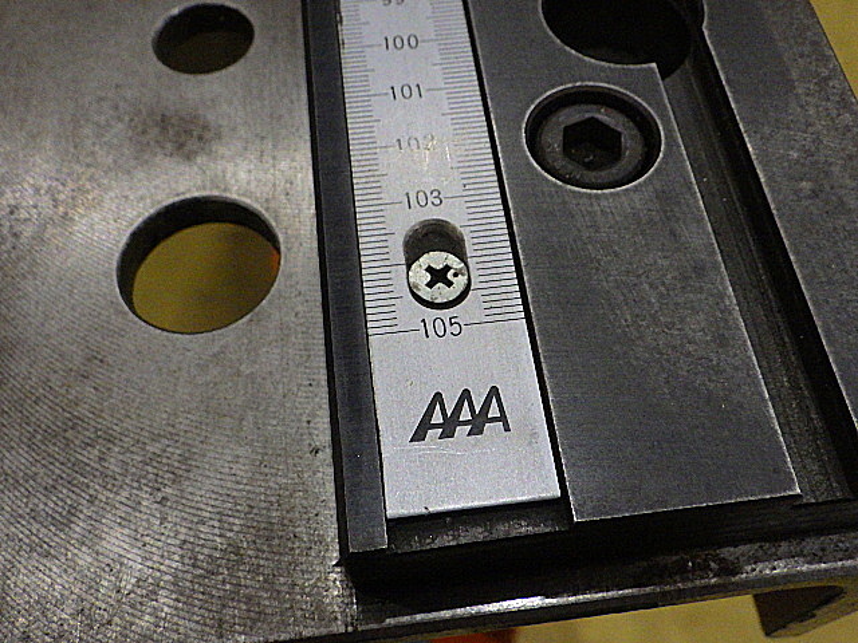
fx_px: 843
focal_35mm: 34
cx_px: 429
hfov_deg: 54.0
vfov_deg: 41.8
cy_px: 322
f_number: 3.8
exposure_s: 1/50
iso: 500
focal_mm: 6.1
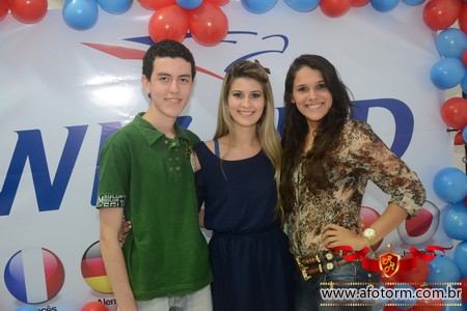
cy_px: 156
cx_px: 234
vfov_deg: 28.9
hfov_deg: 42.3
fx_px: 603
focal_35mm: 46
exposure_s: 1/80
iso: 1600
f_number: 4
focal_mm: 31
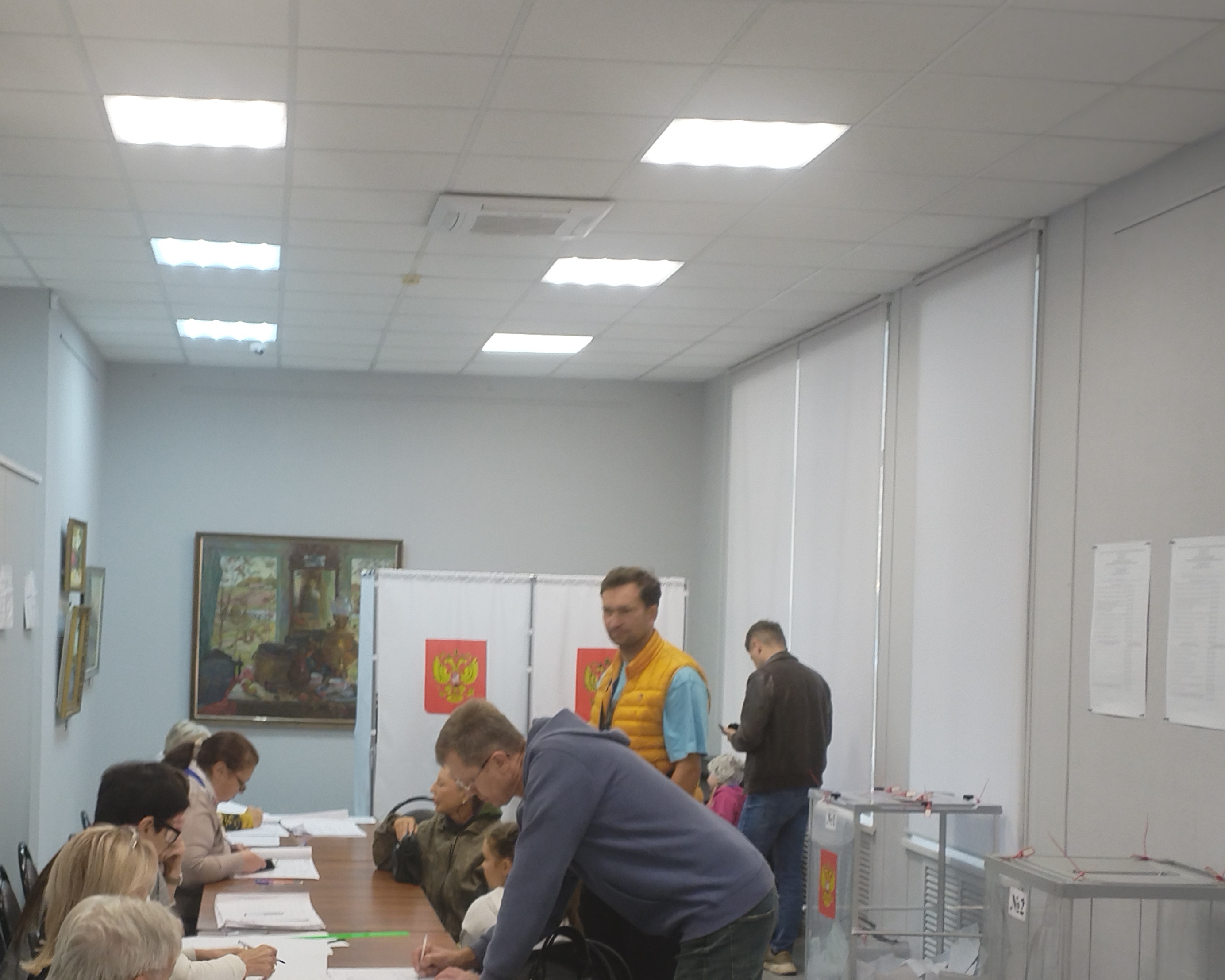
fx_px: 1885
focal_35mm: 52
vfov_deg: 28.9
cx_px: 411
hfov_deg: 35.7
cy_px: 650
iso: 106
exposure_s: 1/33.3
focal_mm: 4.25
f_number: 1.8
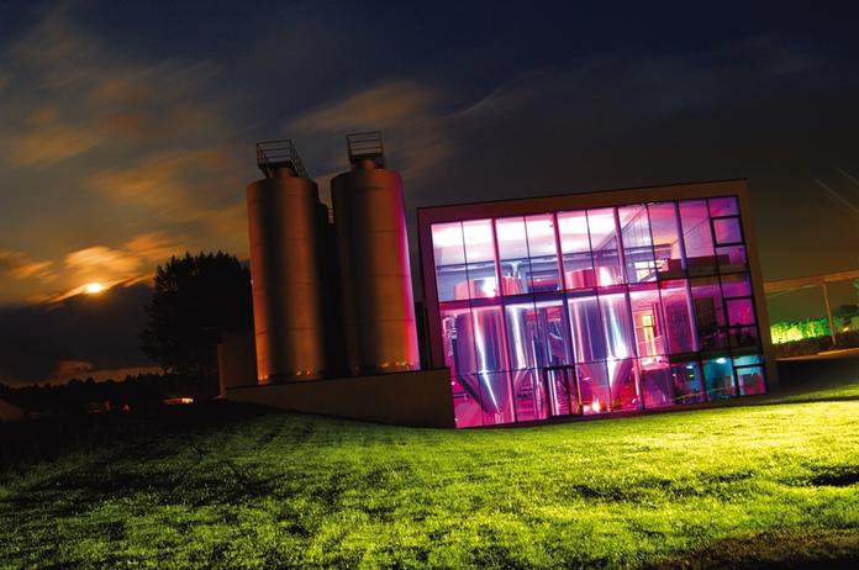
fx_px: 751
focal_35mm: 32
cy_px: 285
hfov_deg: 59.6
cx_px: 430
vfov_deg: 41.6
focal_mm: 21
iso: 200
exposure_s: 30
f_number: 7.1
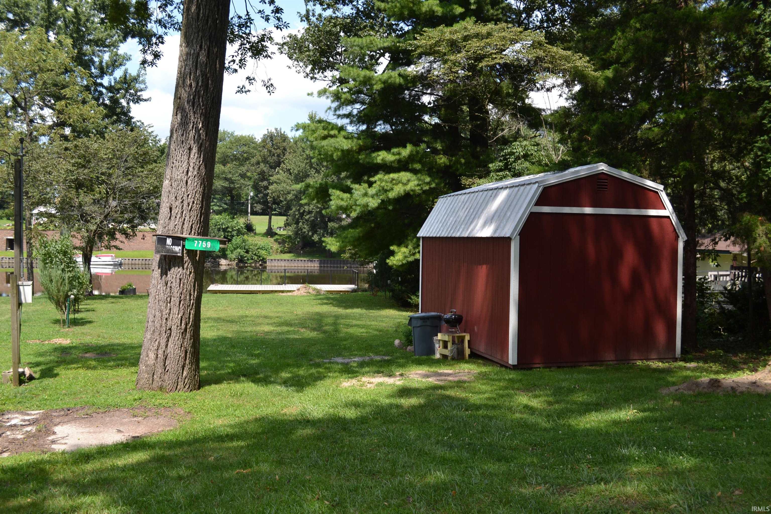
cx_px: 386
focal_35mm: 33
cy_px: 257
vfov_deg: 40.0
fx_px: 707
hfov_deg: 57.2
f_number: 6.3
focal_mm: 22
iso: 100
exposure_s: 1/200
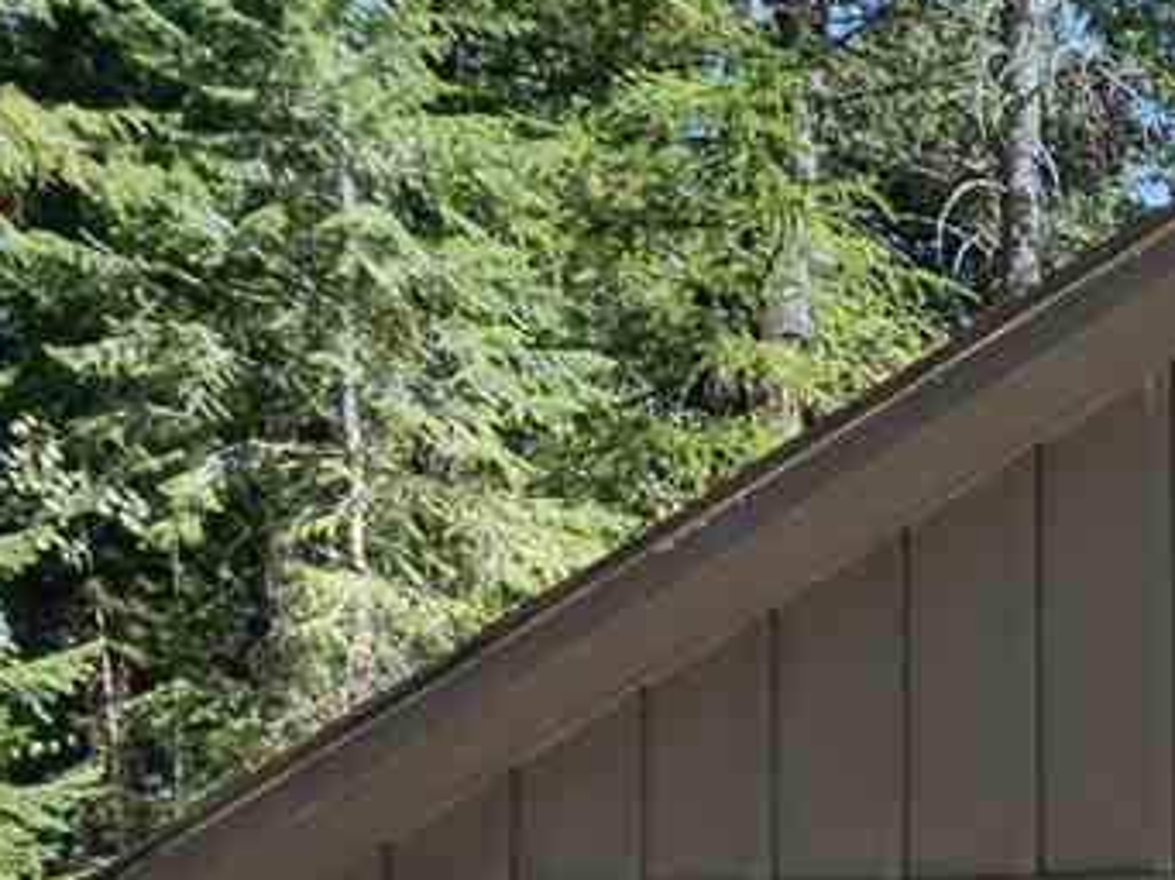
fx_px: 4104
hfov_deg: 12.6
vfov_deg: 11.1
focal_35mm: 121
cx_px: 2845
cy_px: 1794
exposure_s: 1/40
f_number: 8
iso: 100
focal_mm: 14
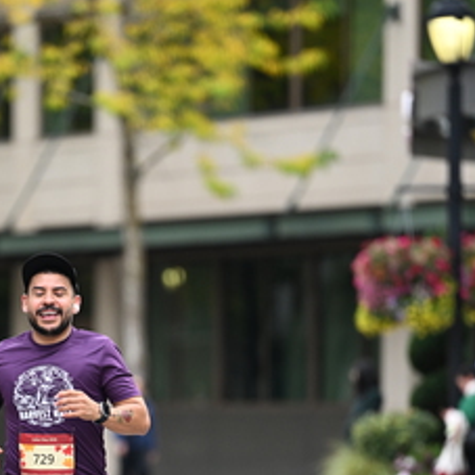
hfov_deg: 4.4
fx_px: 6241
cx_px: 95
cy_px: 375
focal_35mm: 402
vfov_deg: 4.4
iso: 640
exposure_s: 1/2000
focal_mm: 195
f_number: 2.8
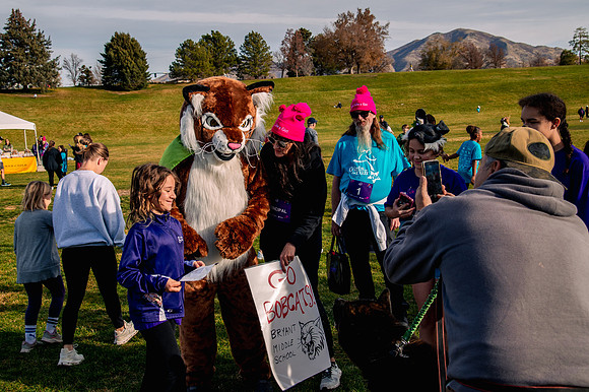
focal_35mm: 42
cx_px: 262
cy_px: 174
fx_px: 691
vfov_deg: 31.7
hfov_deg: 46.1
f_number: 8
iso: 800
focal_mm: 38
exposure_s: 1/1000
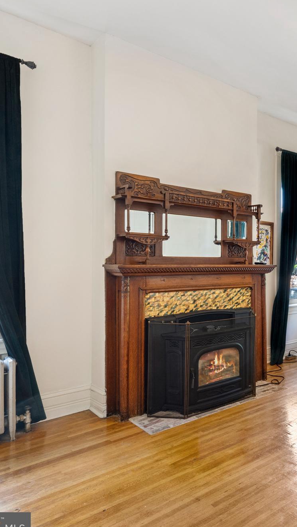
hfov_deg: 35.5
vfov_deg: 71.9
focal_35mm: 26
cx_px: 351
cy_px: 269
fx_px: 364
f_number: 8
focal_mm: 16
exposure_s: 1/1.67
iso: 1250
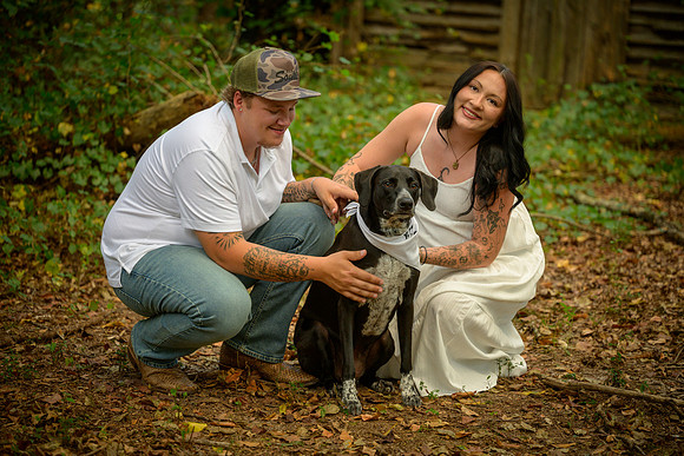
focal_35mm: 105
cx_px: 342
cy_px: 228
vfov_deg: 13.0
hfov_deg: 19.5
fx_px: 1995
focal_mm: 105
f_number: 3.3
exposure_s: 1/125
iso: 1000
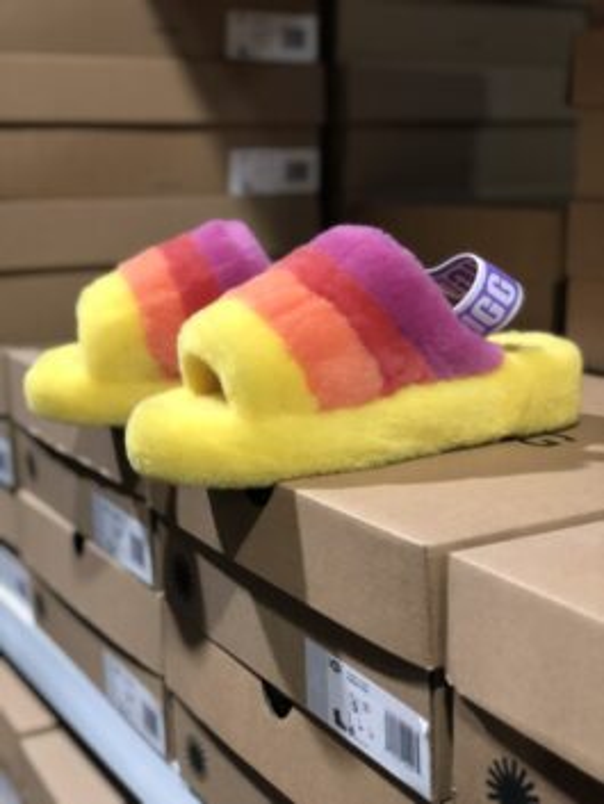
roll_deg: -1.0
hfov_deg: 28.0
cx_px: 302
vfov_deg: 36.8
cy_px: 402
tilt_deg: -12.4
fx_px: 1209
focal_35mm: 52
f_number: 2.4
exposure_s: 1/20
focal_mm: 6
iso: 160
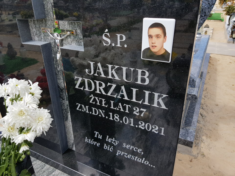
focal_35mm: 26
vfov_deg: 53.1
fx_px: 177
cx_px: 118
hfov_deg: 67.3
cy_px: 88
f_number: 1.7
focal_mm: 4.2
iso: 40
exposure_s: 1/1480
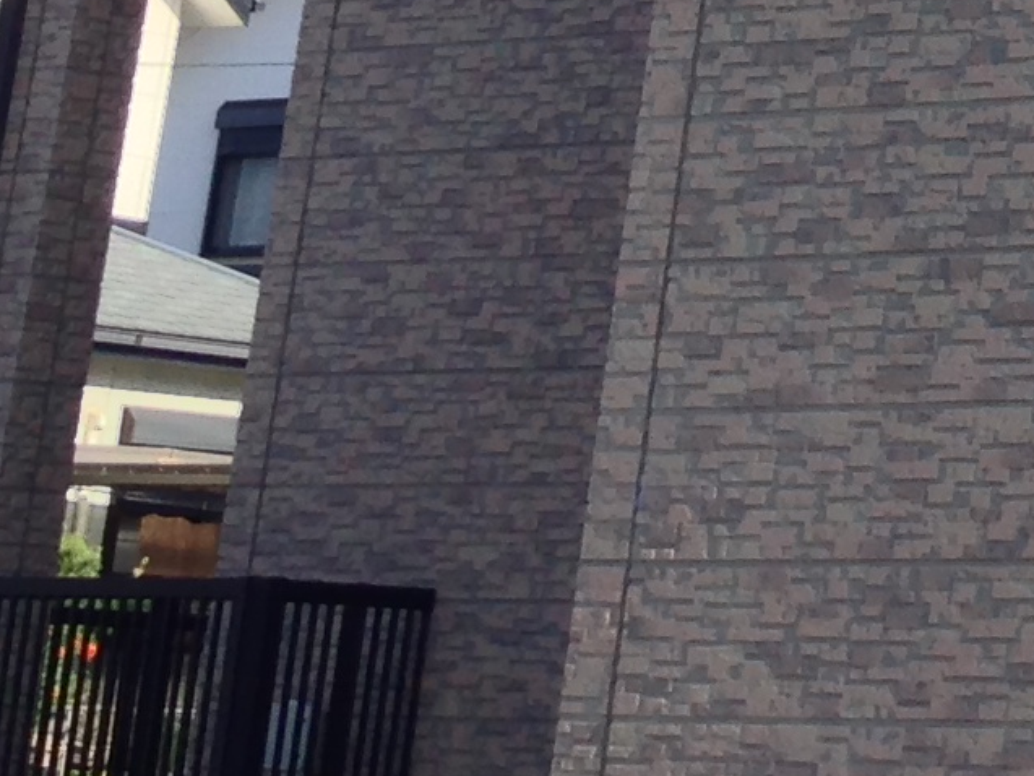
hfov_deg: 10.7
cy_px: -1125
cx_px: 2084
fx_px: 5049
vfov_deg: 8.1
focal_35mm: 169
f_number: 2.4
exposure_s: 1/602
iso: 50
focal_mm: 4.12
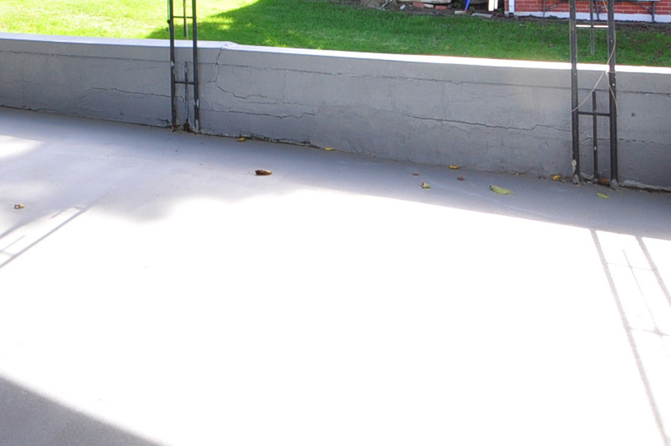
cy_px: -70
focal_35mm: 39
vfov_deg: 29.9
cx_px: 10
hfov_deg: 43.1
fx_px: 726
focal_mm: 10
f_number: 8
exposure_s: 1/50
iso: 250
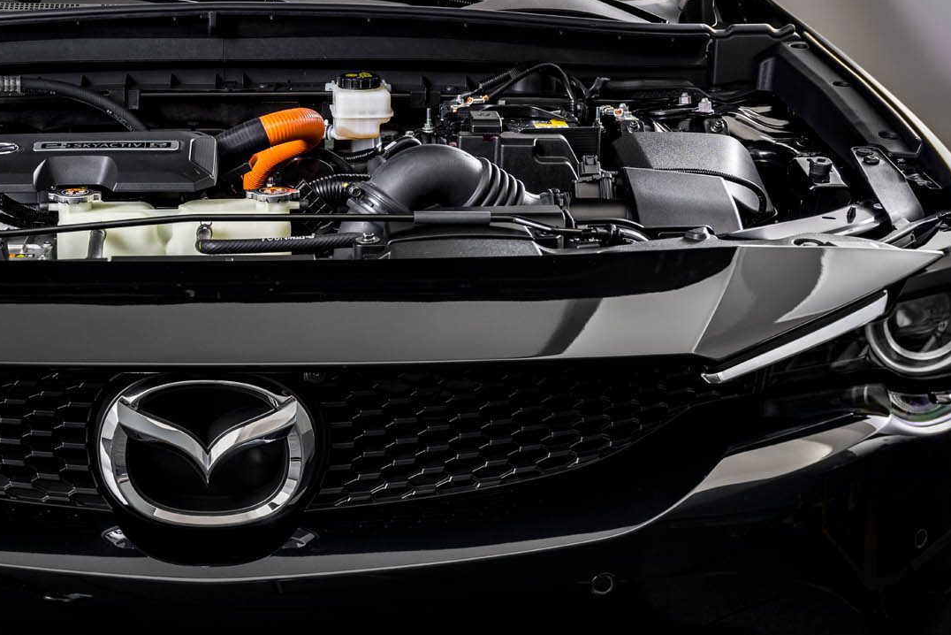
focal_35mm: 66
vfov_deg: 20.6
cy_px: 316
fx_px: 1744
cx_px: 214
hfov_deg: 29.9
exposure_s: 1/2
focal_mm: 37
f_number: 5.6
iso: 100
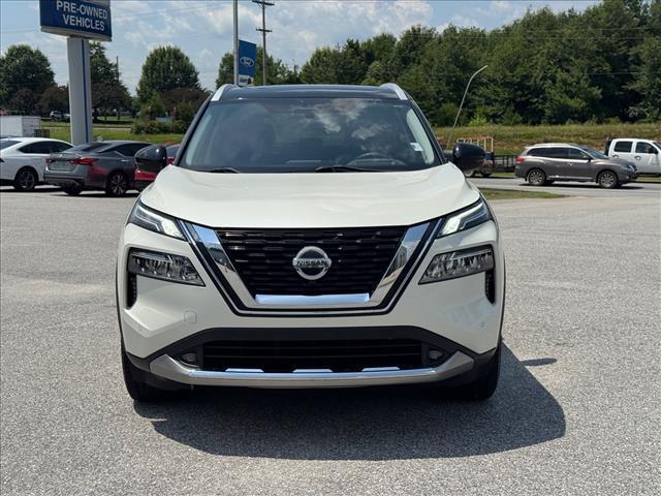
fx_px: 917
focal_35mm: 48
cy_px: 248
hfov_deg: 39.7
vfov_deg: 30.3
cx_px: 330
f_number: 1.78
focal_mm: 6.76
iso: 80
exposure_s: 1/10526
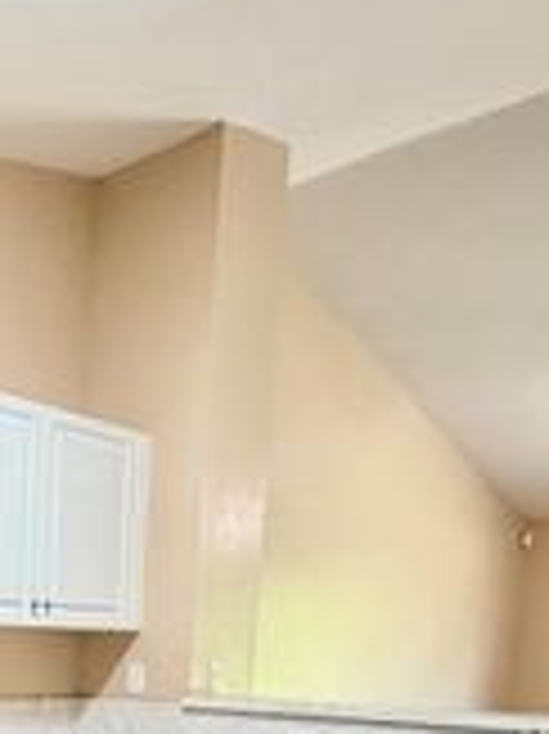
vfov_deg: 37.6
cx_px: -32
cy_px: 781
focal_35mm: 43
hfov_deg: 30.5
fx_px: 910
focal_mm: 2.22
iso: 250
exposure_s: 1/60
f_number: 2.2
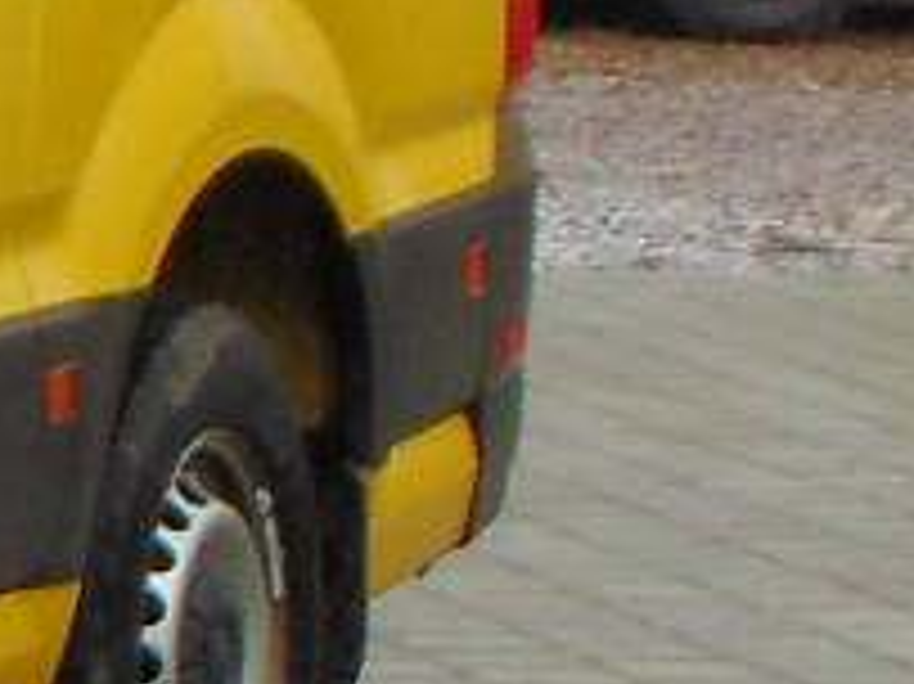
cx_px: -1702
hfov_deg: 4.8
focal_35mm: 395
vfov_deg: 3.8
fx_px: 10423
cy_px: 50
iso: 80
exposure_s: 1/60
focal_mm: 9
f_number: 3.5
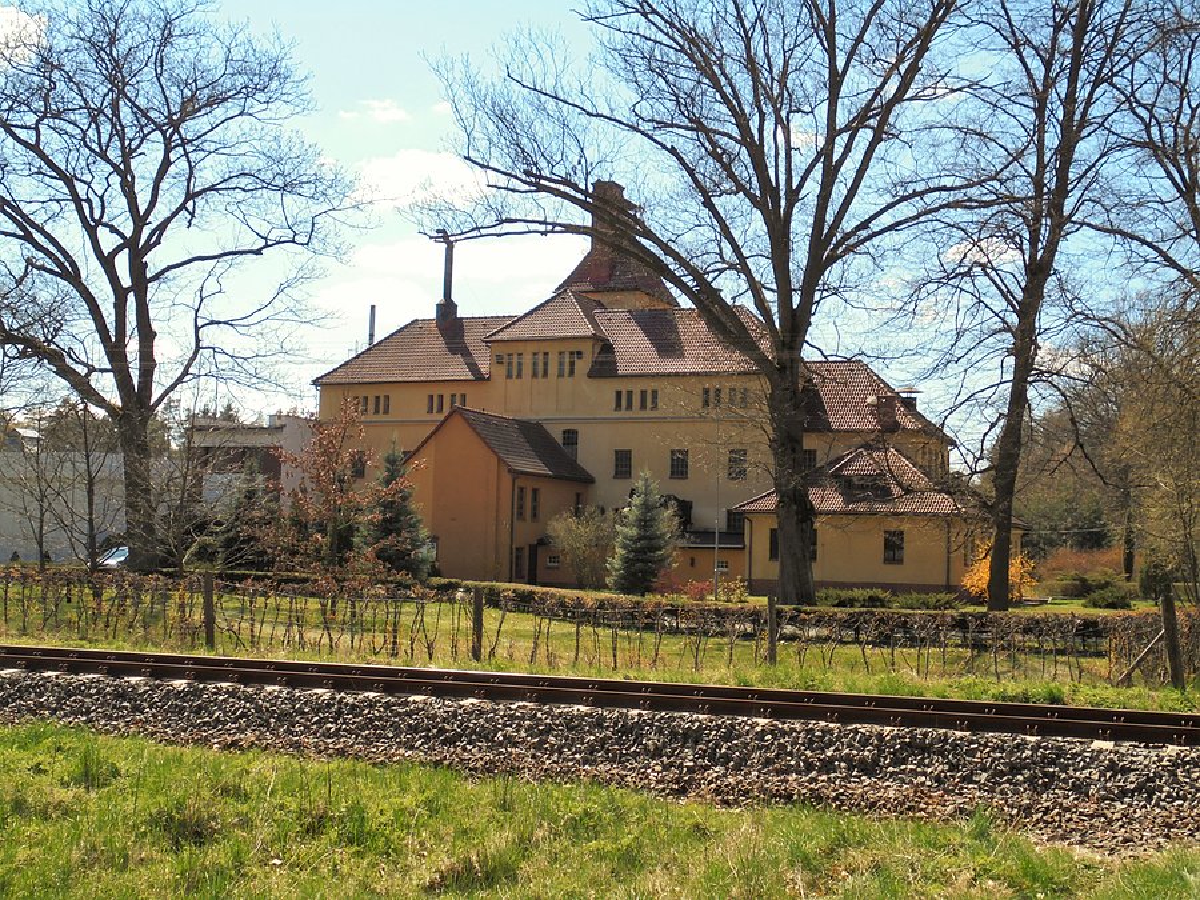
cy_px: 450
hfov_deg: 43.9
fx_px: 1491
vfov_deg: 33.6
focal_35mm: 43
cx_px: 600
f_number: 4.5
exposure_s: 1/640
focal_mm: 7.8
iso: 100
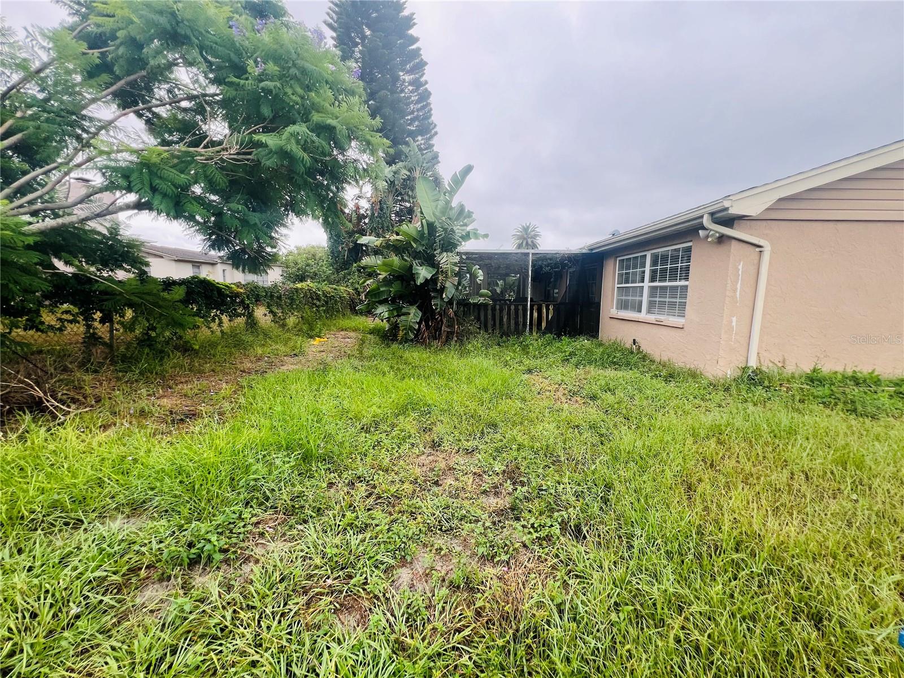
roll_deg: -0.4
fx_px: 339
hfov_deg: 106.2
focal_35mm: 13
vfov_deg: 89.9
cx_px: 452
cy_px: 339
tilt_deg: -7.8
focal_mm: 1.57
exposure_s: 1/99
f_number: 1.8
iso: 50
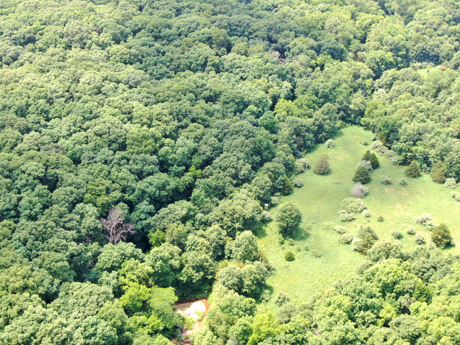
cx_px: 230
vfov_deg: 30.3
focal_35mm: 48
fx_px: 638
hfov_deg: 39.7
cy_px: 172
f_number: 3.8
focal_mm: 8.6
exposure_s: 1/120
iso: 100
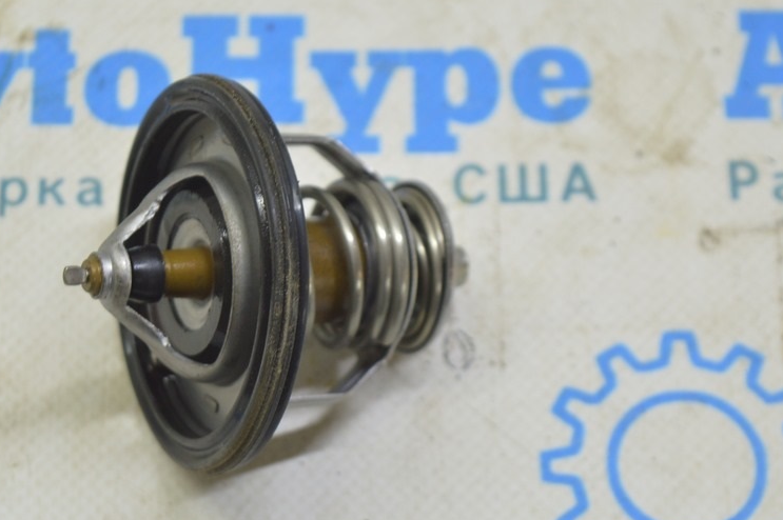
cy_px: 283
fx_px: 2470
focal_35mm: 114
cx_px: 275
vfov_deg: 12.0
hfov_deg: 18.0
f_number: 5.6
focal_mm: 55
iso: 400
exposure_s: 1/20
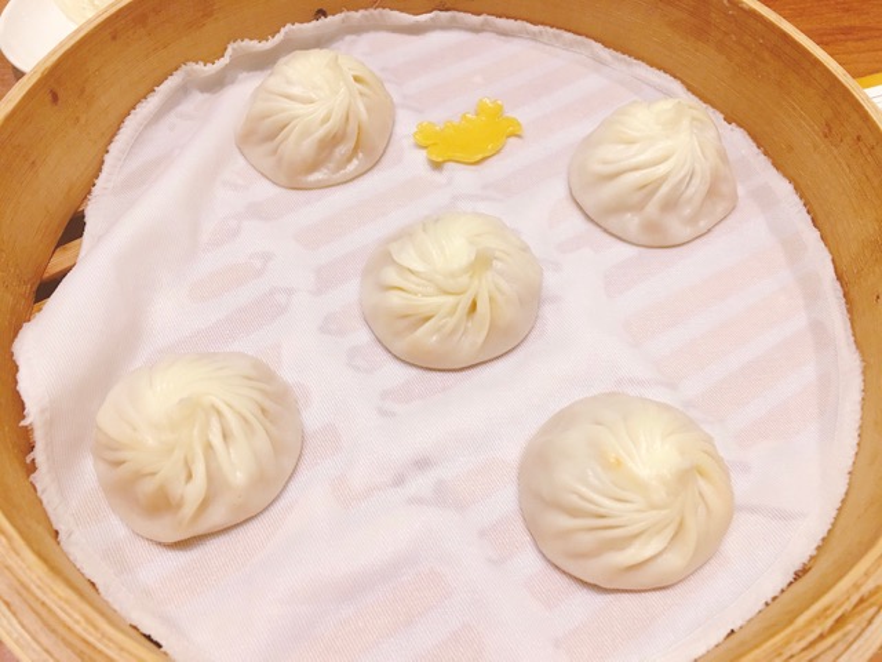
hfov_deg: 61.7
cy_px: 331
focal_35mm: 29
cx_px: 441
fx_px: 739
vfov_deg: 48.2
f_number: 2.2
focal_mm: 4.15
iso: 125
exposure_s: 1/30
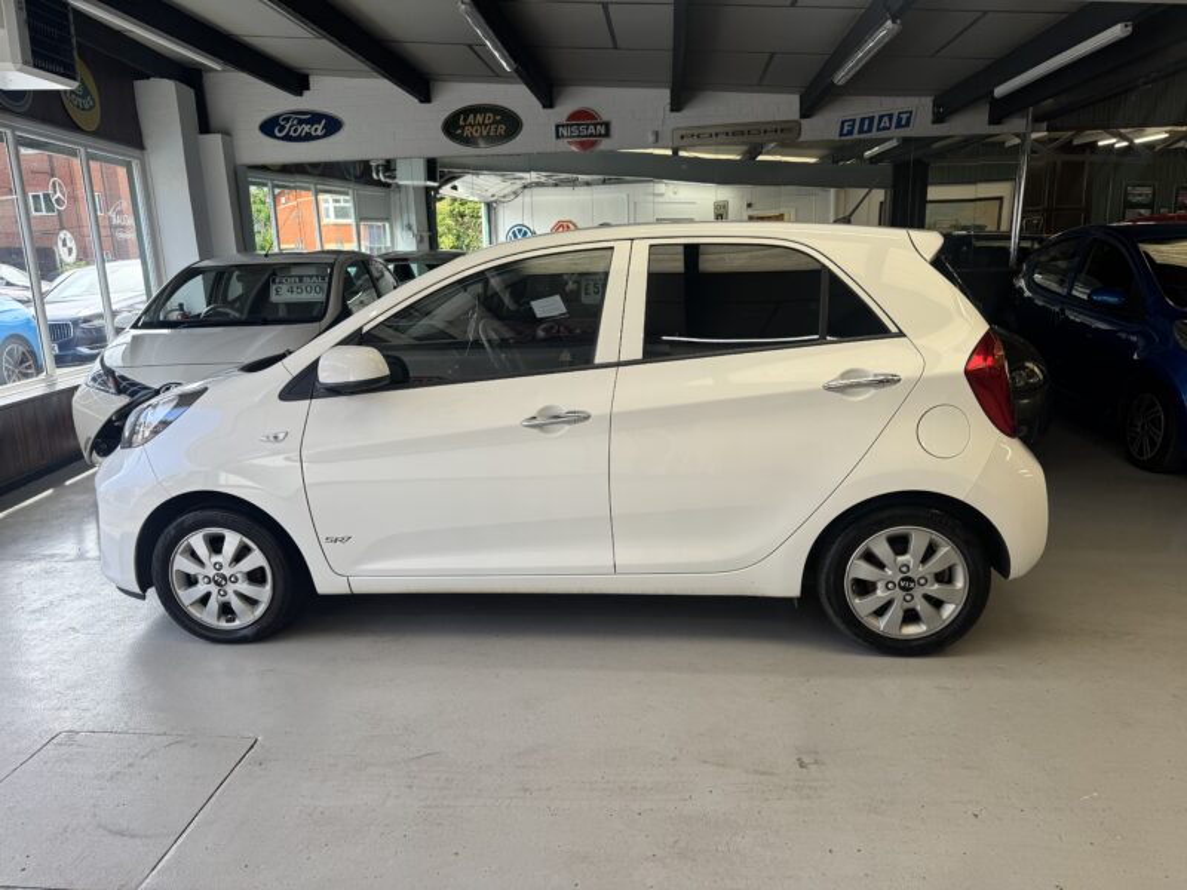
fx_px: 823
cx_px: 594
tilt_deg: -12.8
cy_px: 445
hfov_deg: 71.6
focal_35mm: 24
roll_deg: +1.8
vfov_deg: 56.8
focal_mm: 6.76
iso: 80
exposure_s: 1/460
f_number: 1.78
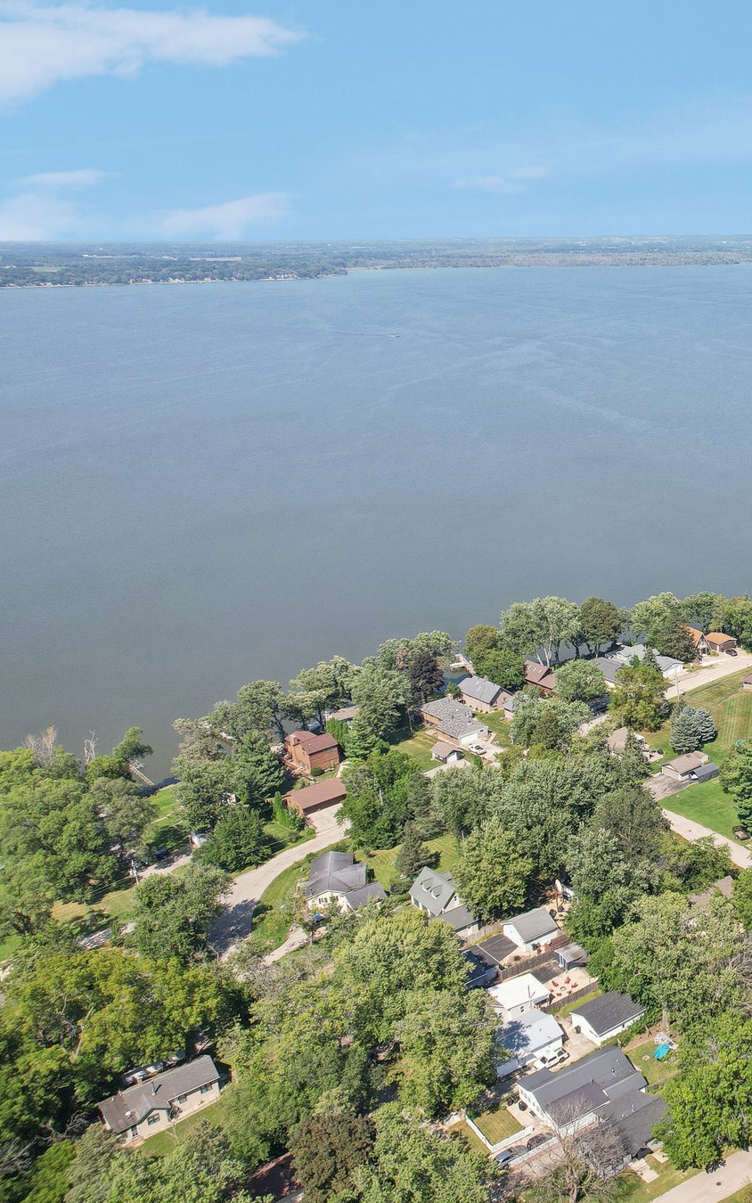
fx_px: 1115
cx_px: 830
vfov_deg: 56.7
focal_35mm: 34
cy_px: 598
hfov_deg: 32.7
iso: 100
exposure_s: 1/1500
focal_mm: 8.4
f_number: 2.8
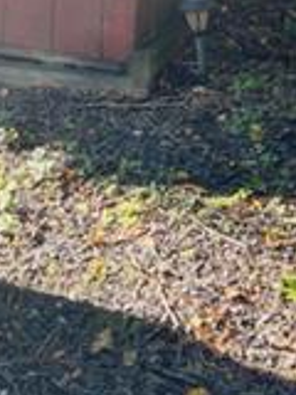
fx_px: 1186
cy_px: -148
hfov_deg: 14.2
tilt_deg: -11.5
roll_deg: -1.6
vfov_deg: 17.5
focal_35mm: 104
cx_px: 143
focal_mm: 5.1
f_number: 1.6
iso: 50
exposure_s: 1/906
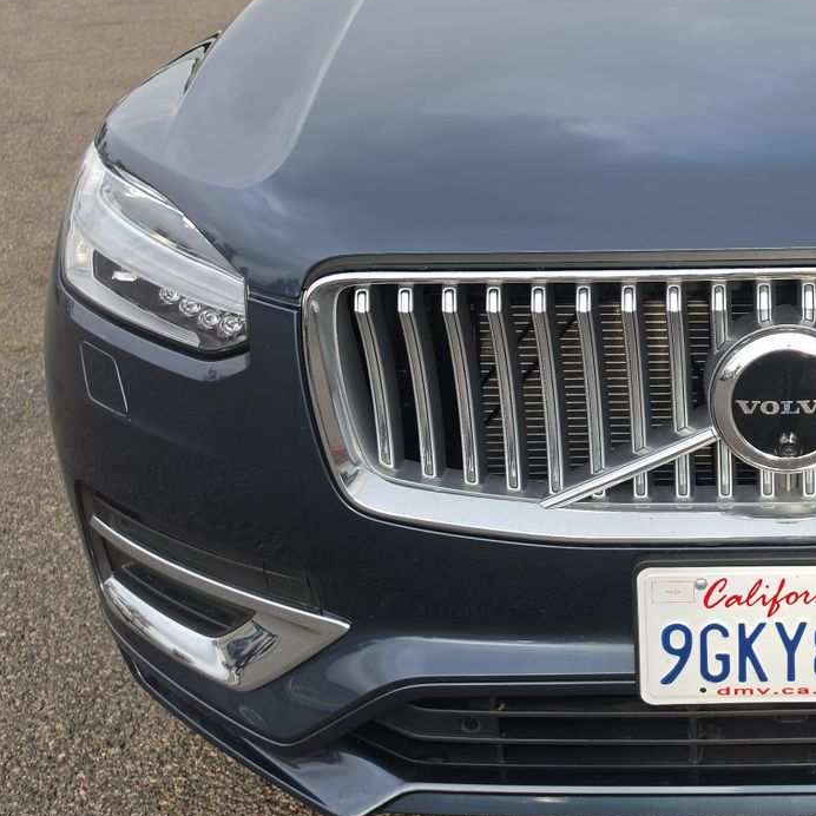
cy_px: 219
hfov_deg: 33.9
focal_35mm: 47
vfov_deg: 35.4
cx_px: 754
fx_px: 1253
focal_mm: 6.5
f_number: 1.4
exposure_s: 1/128
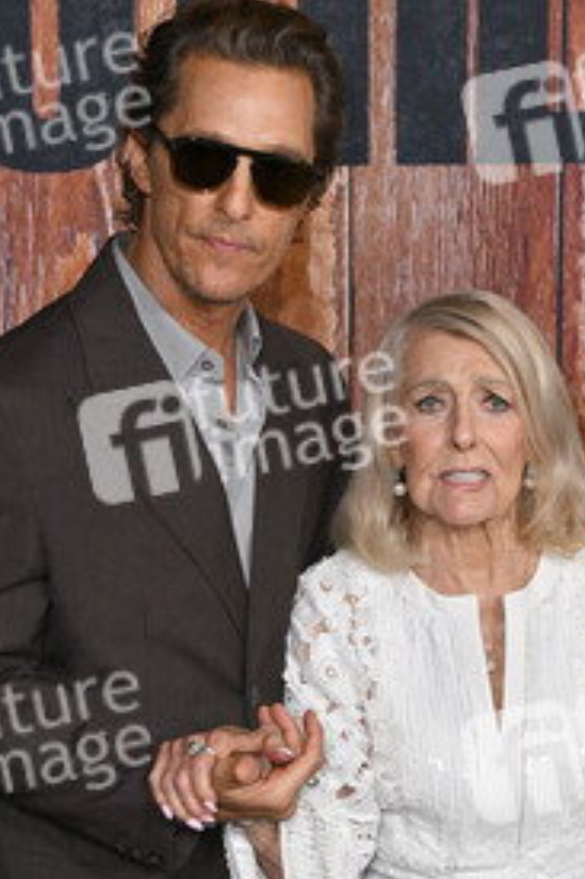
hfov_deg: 13.8
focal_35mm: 99
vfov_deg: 20.5
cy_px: 588
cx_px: 336
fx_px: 2416
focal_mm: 68
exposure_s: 1/250
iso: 1000
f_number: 7.1
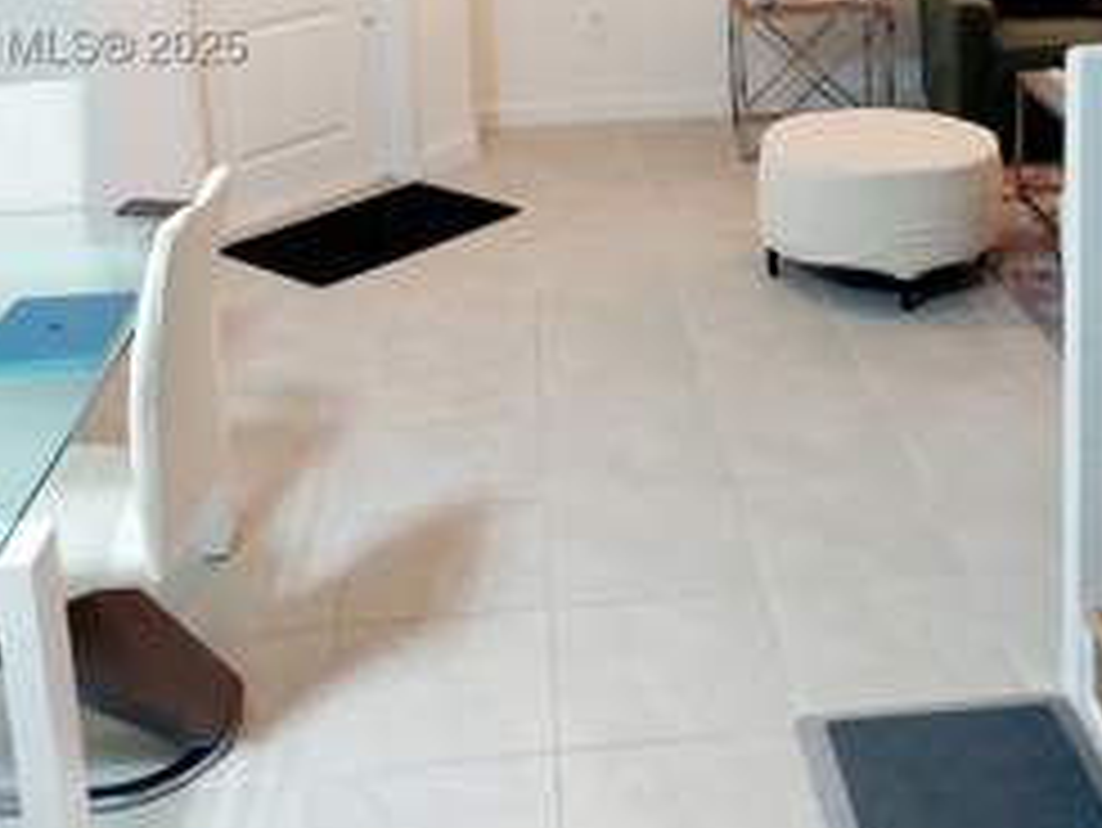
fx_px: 1497
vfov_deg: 29.4
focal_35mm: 47
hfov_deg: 40.3
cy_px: 54
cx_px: 643
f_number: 1.8
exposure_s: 1/60.2
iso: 125
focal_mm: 5.23
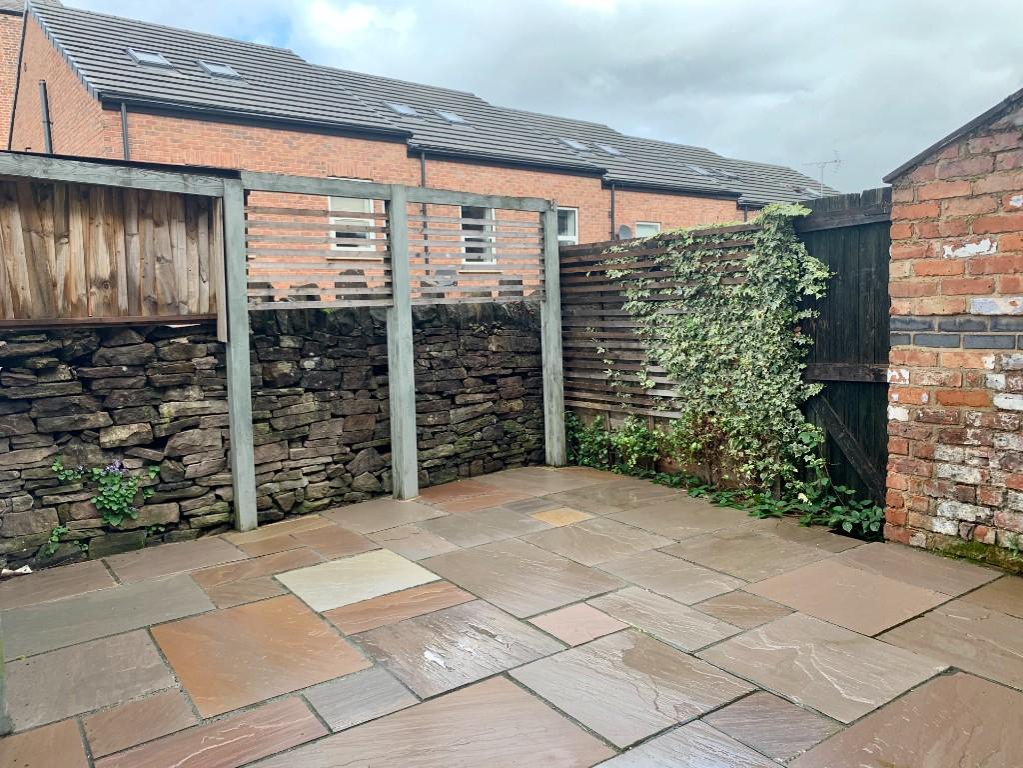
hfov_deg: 67.3
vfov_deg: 53.1
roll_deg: +1.1
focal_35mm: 26
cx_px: 512
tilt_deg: -5.2
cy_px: 384
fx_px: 768
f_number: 1.8
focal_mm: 4.25
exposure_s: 1/229
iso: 25
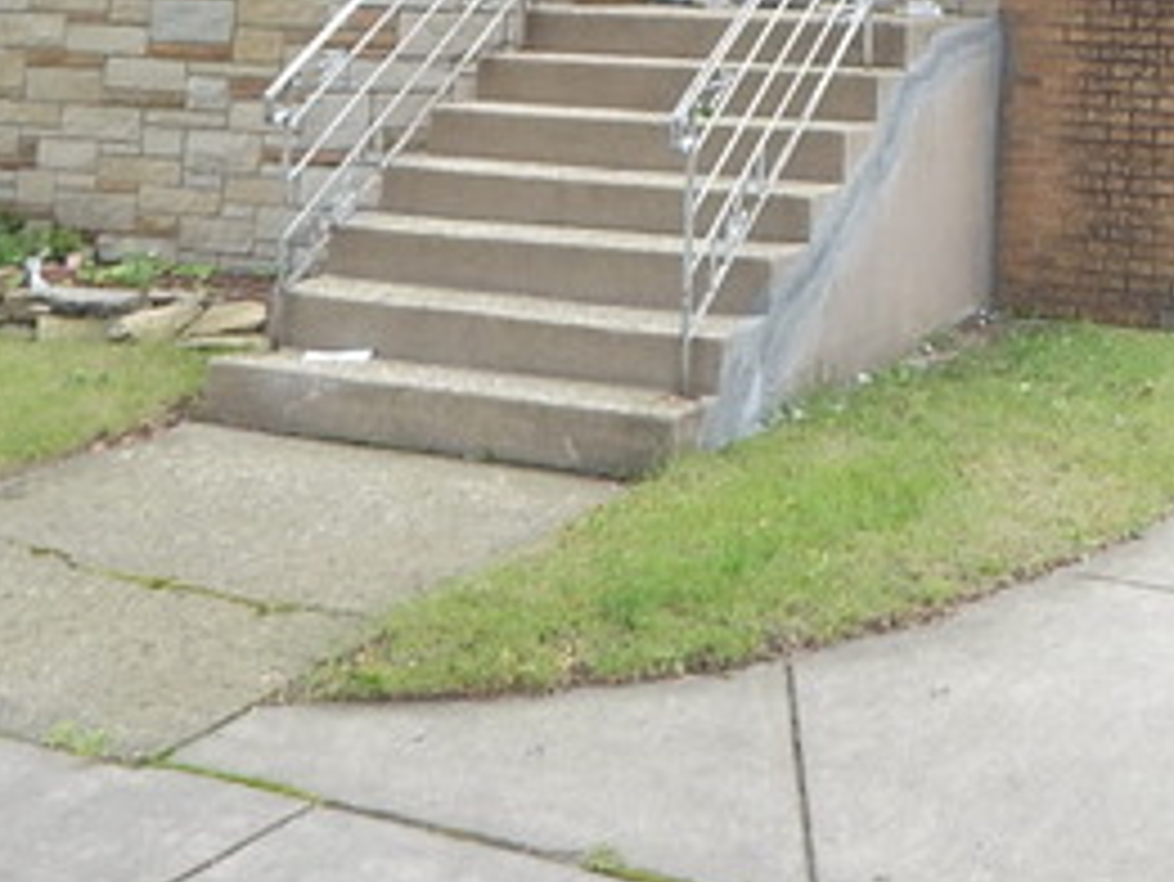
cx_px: 967
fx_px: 1832
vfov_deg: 24.5
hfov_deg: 34.3
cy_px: -180
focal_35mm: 54
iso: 125
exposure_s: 1/160
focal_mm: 4
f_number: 3
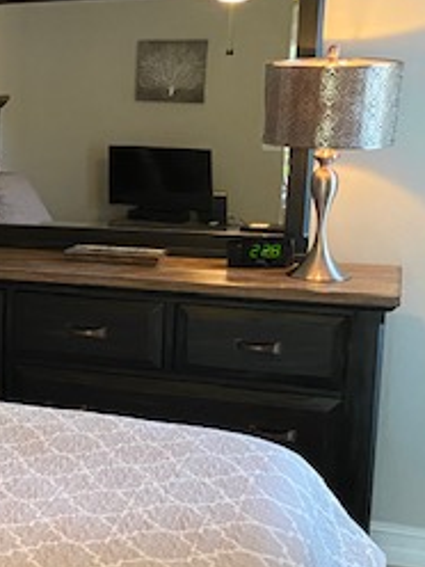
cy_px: 295
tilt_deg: -12.0
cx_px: -267
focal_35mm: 67
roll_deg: +1.7
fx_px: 1097
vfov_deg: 29.0
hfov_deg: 18.6
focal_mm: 4.25
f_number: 1.8
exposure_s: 1/40
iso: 500
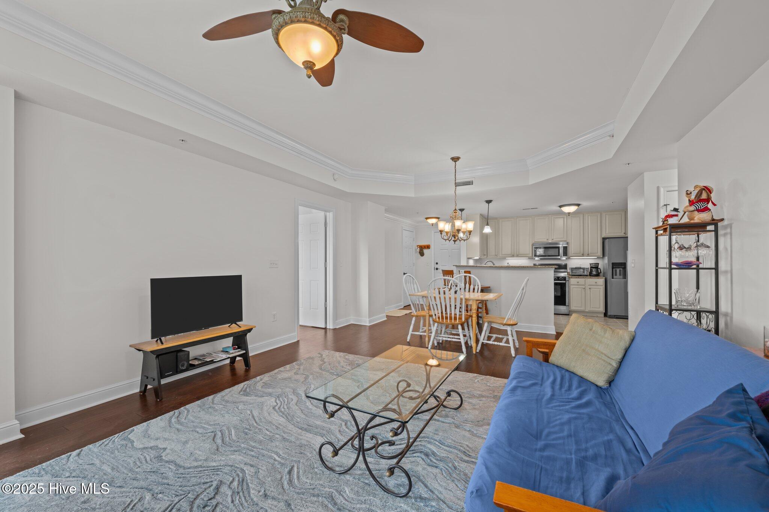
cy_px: 256
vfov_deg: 81.2
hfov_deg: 104.3
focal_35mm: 14
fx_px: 299
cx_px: 384
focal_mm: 14
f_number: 9
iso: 100
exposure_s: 1.6
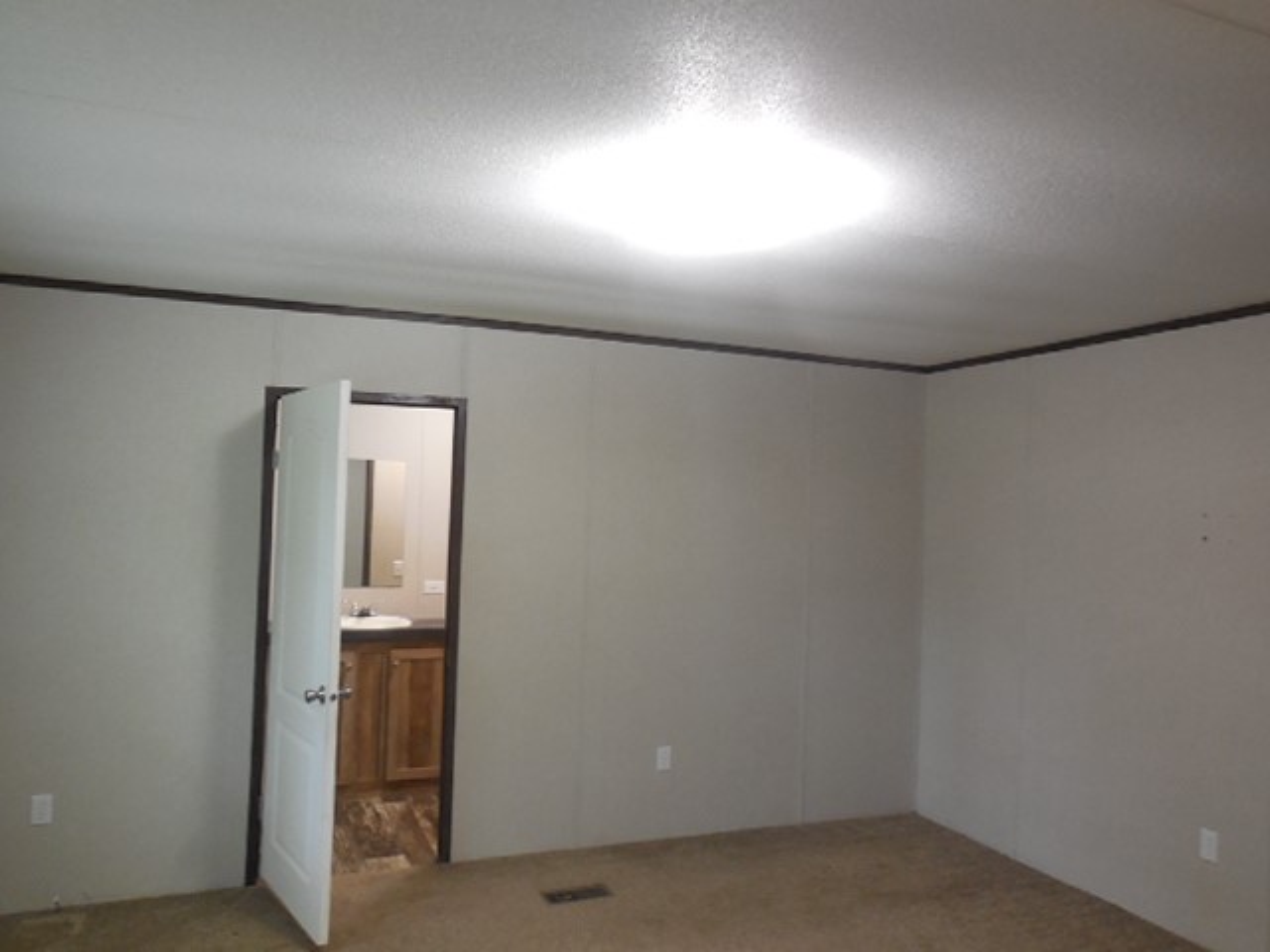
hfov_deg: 69.4
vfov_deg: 54.9
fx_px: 917
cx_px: 635
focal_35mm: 25
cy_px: 476
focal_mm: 4.5
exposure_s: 1/30
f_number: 3.1
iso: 320
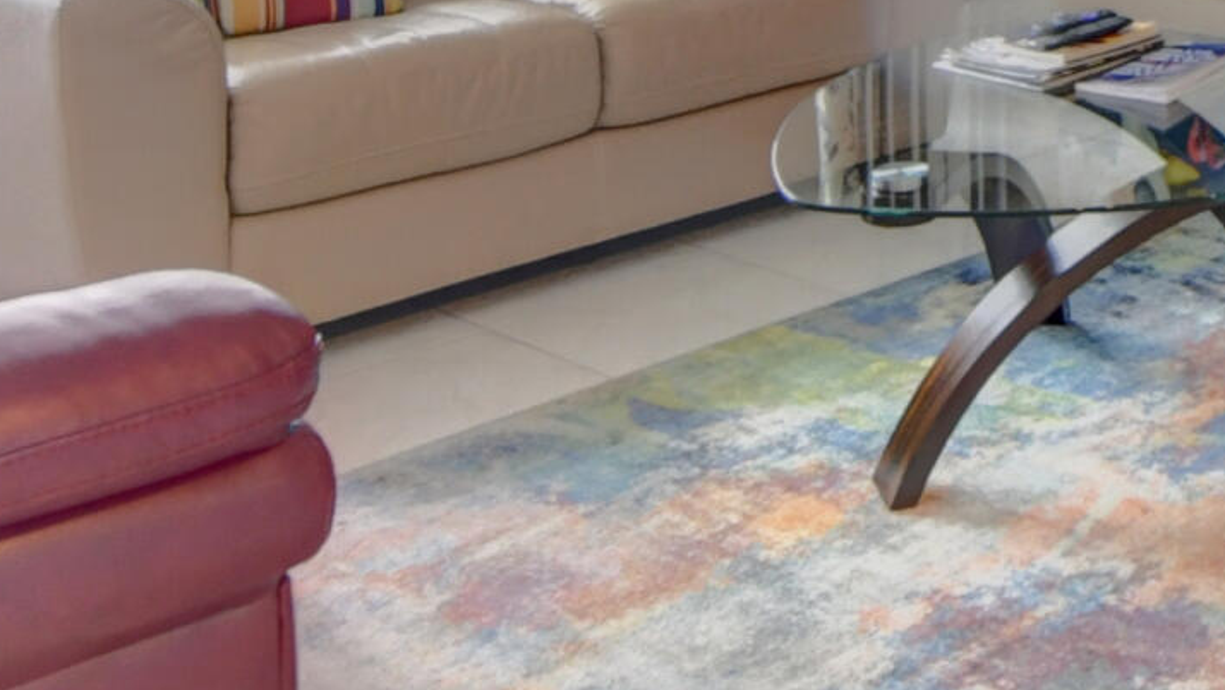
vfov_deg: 16.1
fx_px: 2144
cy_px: -449
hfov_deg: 28.0
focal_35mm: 66
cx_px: 1463
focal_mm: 10
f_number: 8
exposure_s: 1/80
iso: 1000
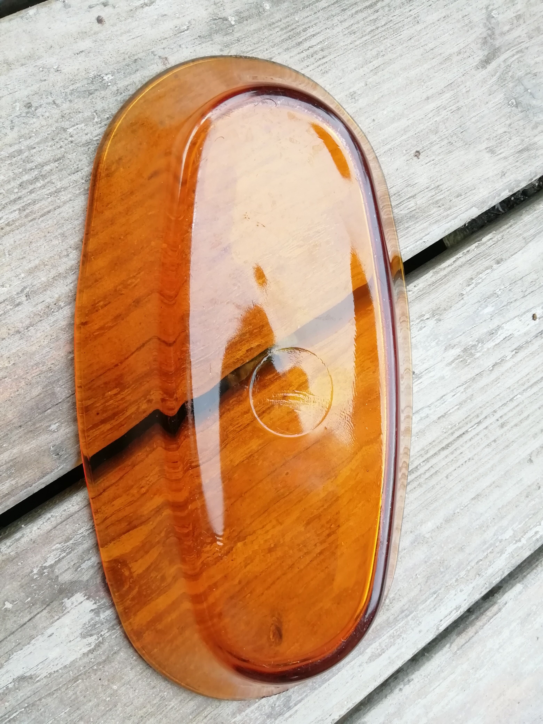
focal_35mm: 26
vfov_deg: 67.3
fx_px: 544
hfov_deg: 53.1
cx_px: 272
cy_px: 362
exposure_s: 1/100
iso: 100
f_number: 2.2
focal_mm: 3.21
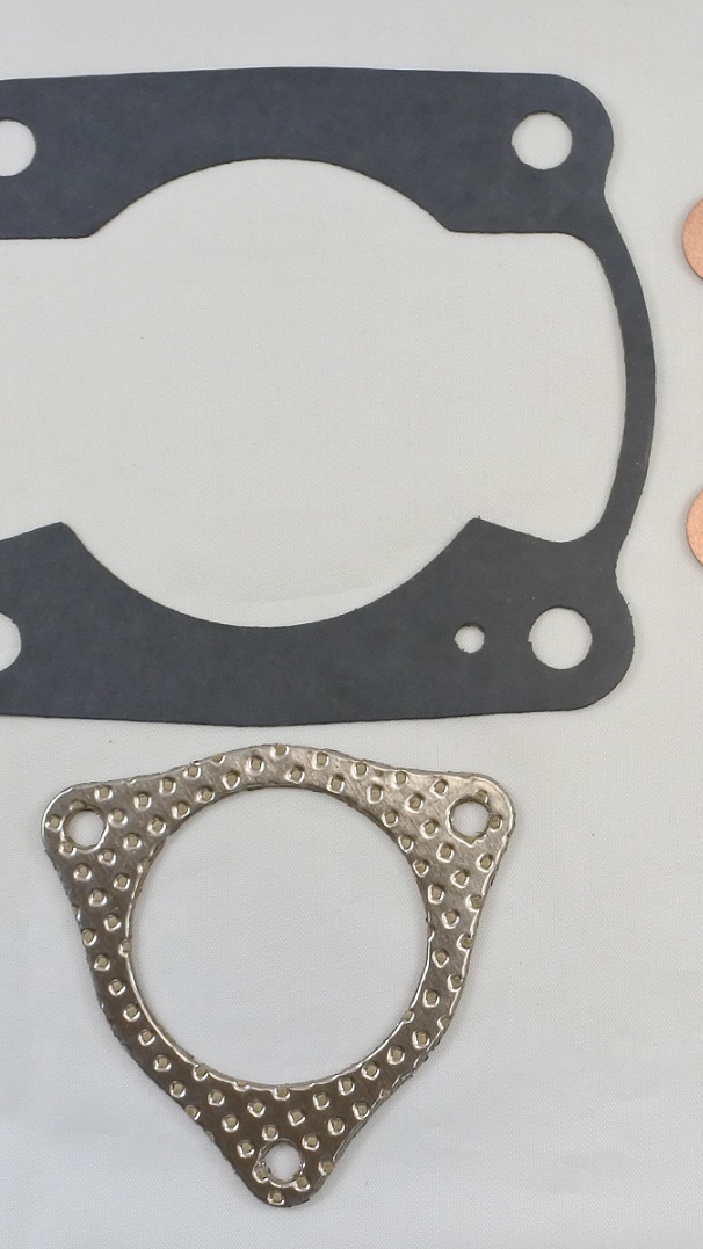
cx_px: 606
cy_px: 619
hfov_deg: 26.9
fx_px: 1425
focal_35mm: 43
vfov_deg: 47.4
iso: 400
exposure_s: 1/250
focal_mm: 10
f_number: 3.5
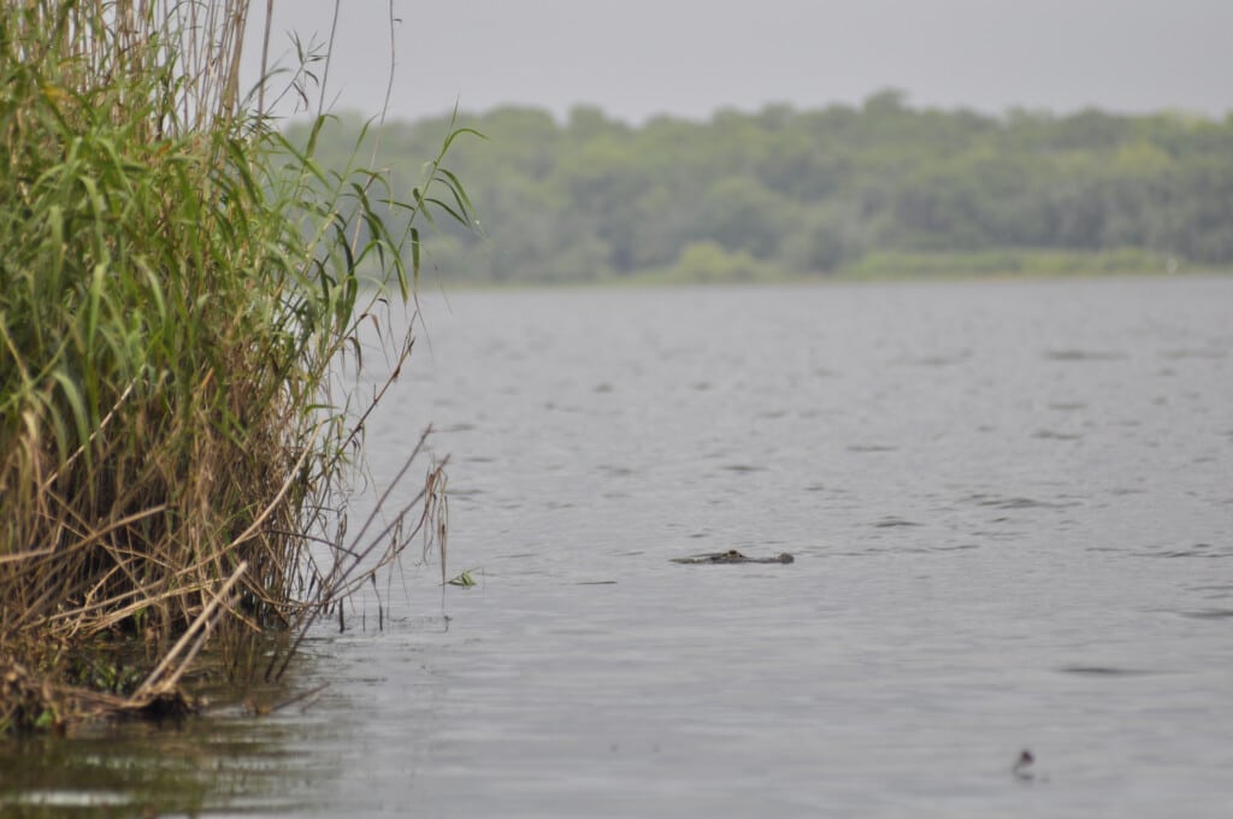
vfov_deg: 4.6
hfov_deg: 6.9
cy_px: 410
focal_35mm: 300
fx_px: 10262
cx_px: 616
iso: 200
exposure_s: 1/4000
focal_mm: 200
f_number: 3.2
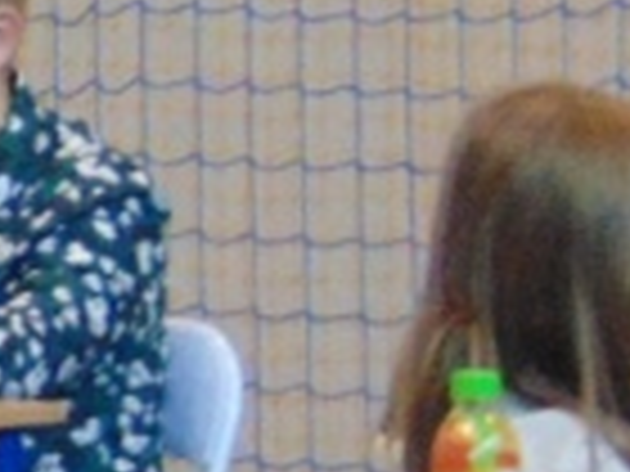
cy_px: 315
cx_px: -1053
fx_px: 9427
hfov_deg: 3.7
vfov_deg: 2.9
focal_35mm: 518
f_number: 3.7
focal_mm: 12.8
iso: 500
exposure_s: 1/60
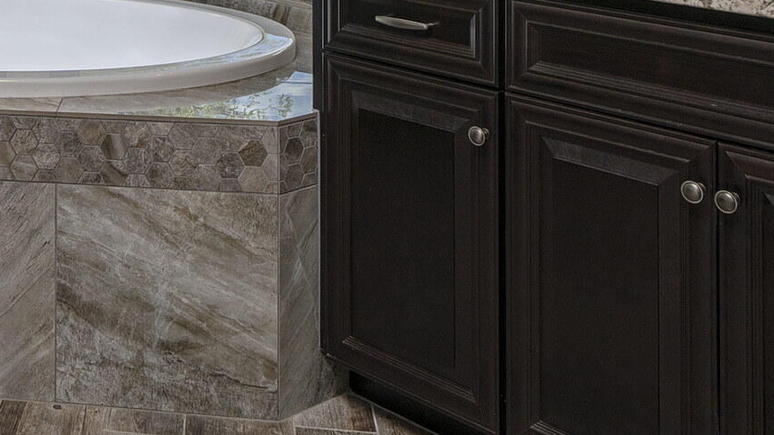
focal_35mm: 58
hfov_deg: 33.4
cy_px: -220
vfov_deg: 18.4
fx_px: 1191
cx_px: 25
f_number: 7.1
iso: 200
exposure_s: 1/100
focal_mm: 17
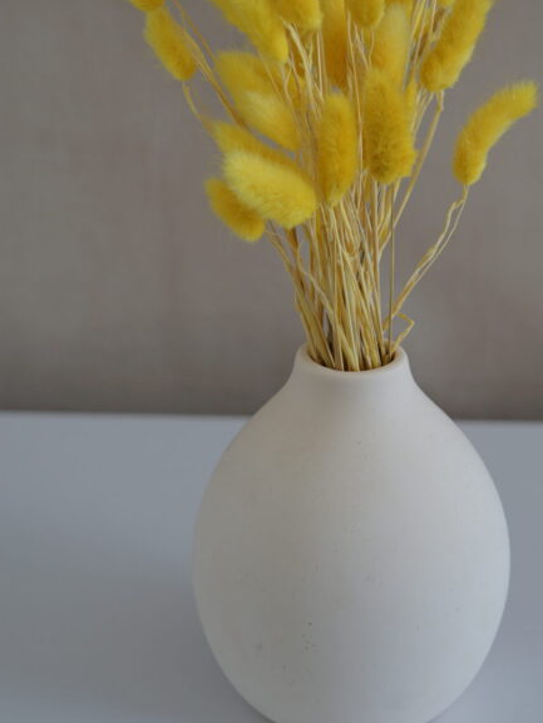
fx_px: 1568
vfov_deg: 25.7
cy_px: 204
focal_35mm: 75
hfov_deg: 19.6
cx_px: 337
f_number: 3.5
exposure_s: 1/40
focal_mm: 50
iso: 100
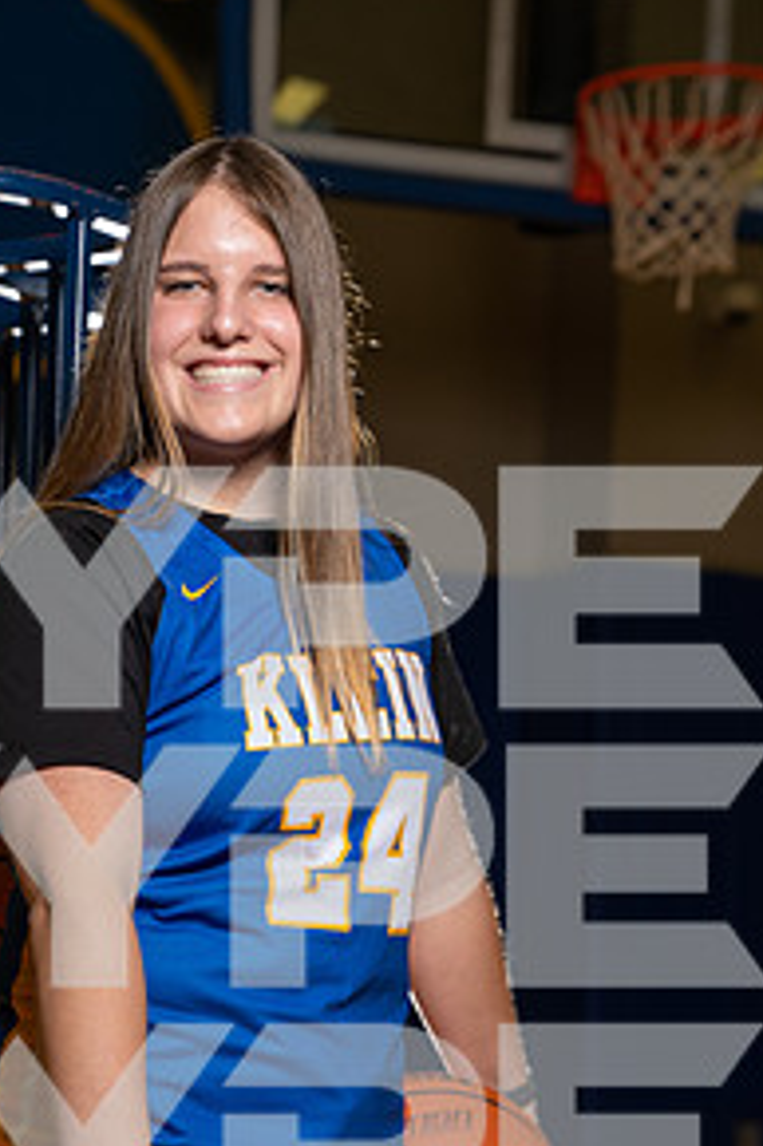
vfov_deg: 19.5
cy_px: 869
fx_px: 3310
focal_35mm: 104
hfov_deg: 13.1
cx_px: 186
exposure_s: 1/200
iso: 160
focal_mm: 67
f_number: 5
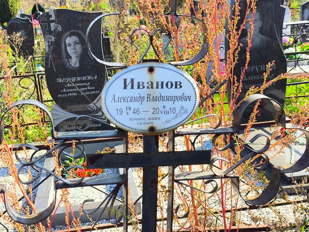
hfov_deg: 38.2
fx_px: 447
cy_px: 116
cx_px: 154
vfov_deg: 29.1
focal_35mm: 50
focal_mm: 4.71
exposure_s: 1/636
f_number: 1.7
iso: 50
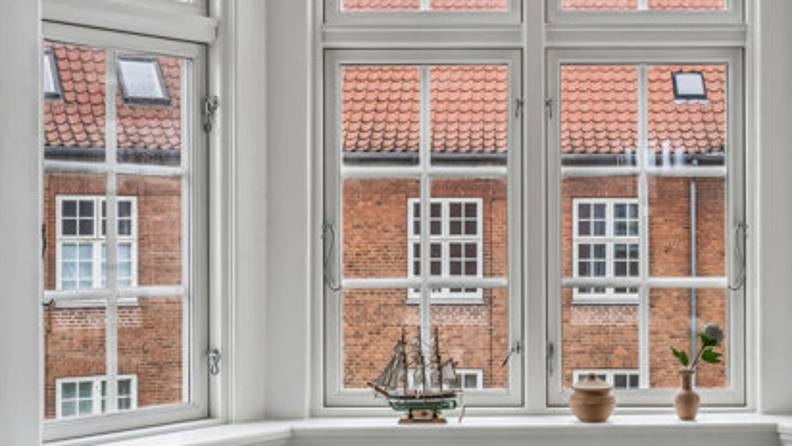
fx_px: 1239
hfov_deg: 34.9
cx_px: 559
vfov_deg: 20.4
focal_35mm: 59
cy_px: 237
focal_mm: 29
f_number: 9
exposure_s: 1/30
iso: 160
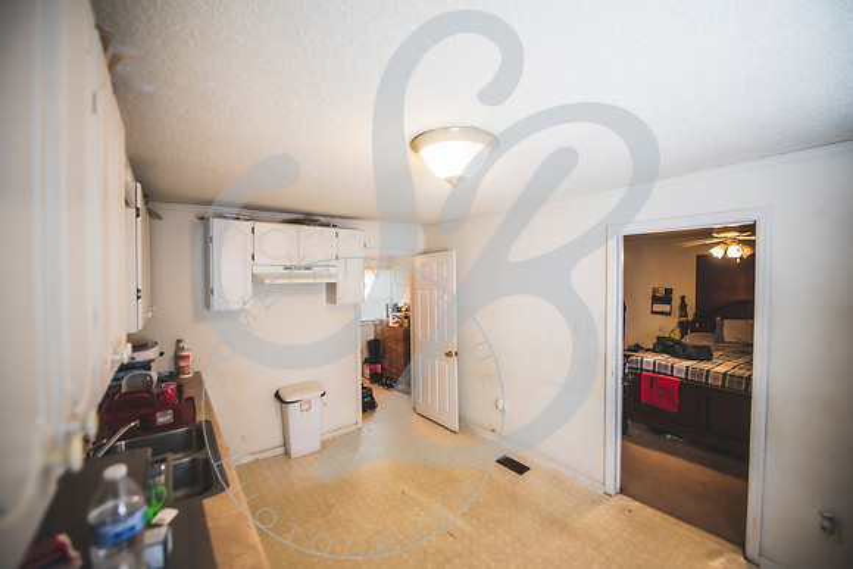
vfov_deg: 81.2
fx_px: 332
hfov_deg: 104.2
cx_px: 426
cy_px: 285
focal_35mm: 14
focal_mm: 14
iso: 500
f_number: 2.8
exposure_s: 1/125
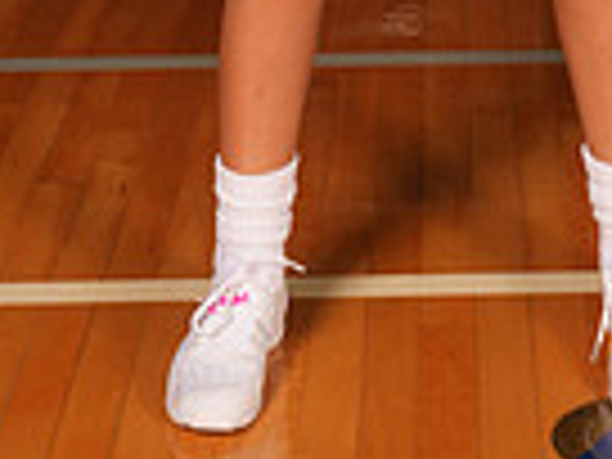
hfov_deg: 14.1
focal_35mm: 139
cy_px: -716
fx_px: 2457
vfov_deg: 9.3
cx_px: 461
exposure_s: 1/100
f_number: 6.3
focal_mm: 34
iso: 100
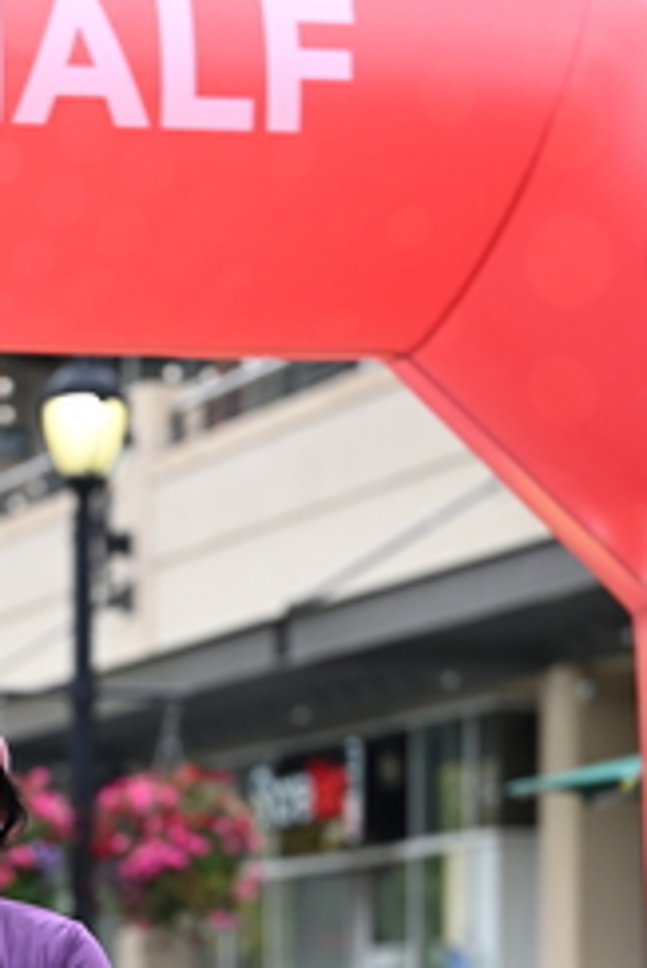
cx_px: 93
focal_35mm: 203
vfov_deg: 10.1
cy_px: 905
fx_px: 5464
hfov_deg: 6.8
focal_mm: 90
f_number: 2.8
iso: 640
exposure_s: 1/2000
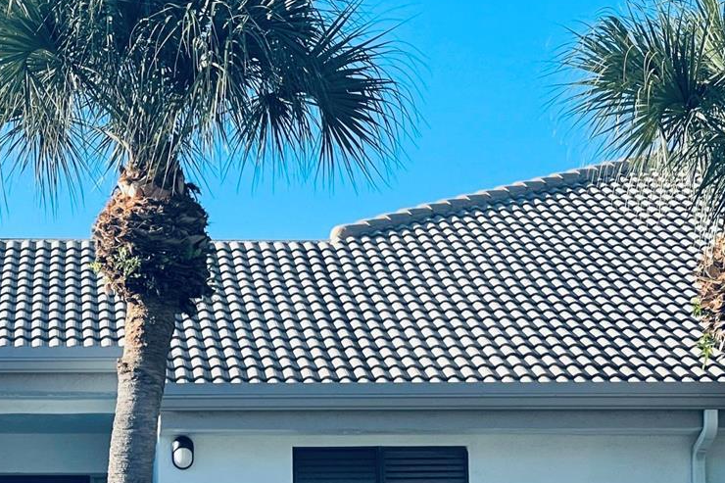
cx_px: 212
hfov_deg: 14.2
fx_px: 2899
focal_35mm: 144
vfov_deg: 9.5
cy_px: 466
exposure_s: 1/652
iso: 20
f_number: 2.2
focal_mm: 7.5
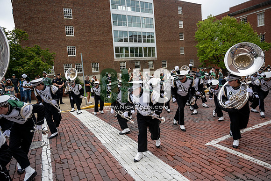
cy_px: 90
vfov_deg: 53.2
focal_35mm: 24
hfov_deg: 73.7
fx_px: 181
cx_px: 136
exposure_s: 1/1600
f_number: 4
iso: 500
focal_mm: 24
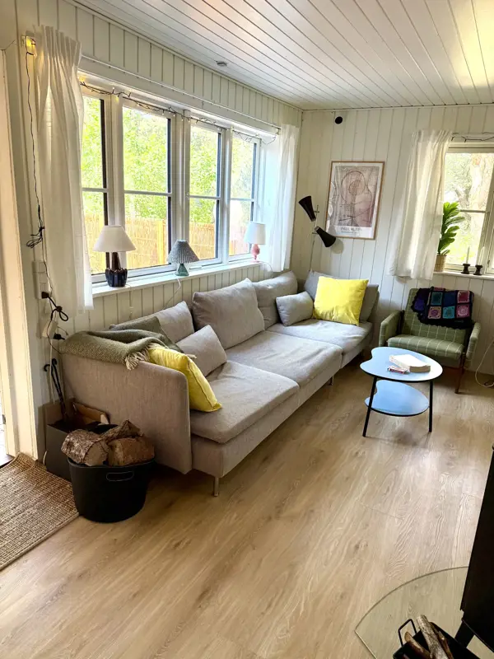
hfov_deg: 56.8
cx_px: 247
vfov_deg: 71.6
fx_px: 457
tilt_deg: -15.5
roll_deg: -2.9
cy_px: 330
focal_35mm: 24
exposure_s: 1/135
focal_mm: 6.76
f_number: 1.78
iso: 200
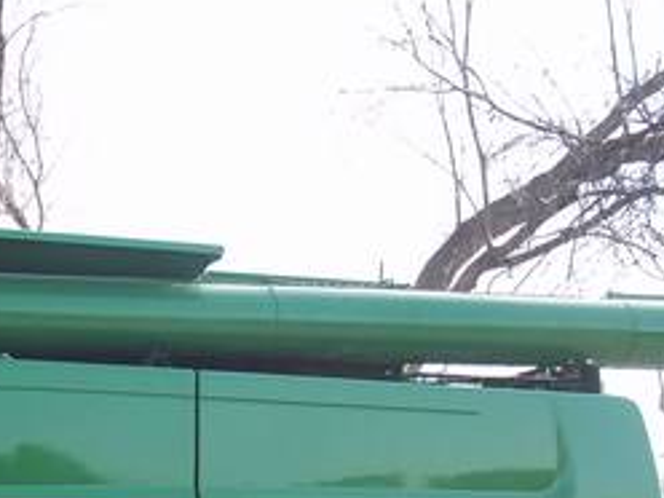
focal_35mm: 79
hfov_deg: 23.7
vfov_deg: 18.1
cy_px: 511
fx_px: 1515
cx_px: 0
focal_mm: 6.5
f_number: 3.1
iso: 80
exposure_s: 1/250
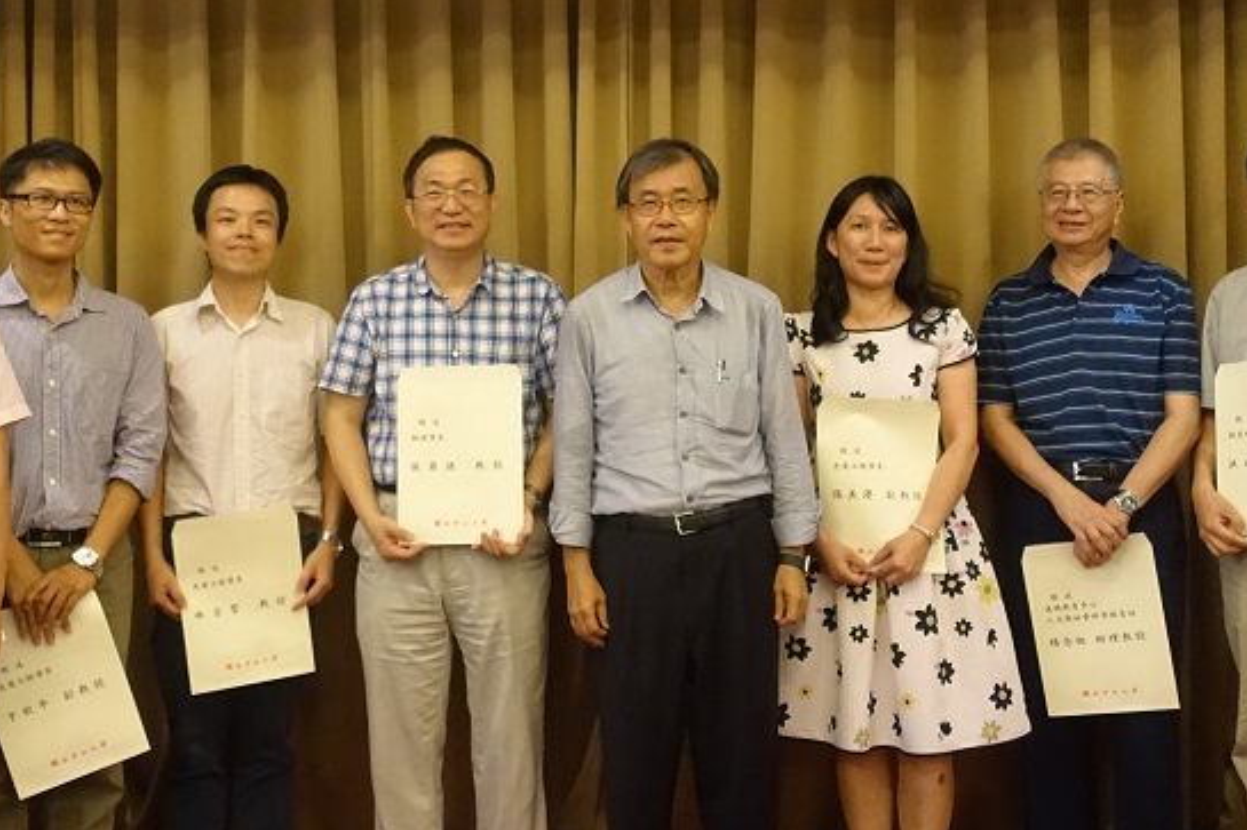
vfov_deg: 30.3
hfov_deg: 44.4
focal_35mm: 44
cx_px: 533
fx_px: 1524
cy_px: 297
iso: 2000
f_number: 1.8
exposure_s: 1/250
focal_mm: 8.8
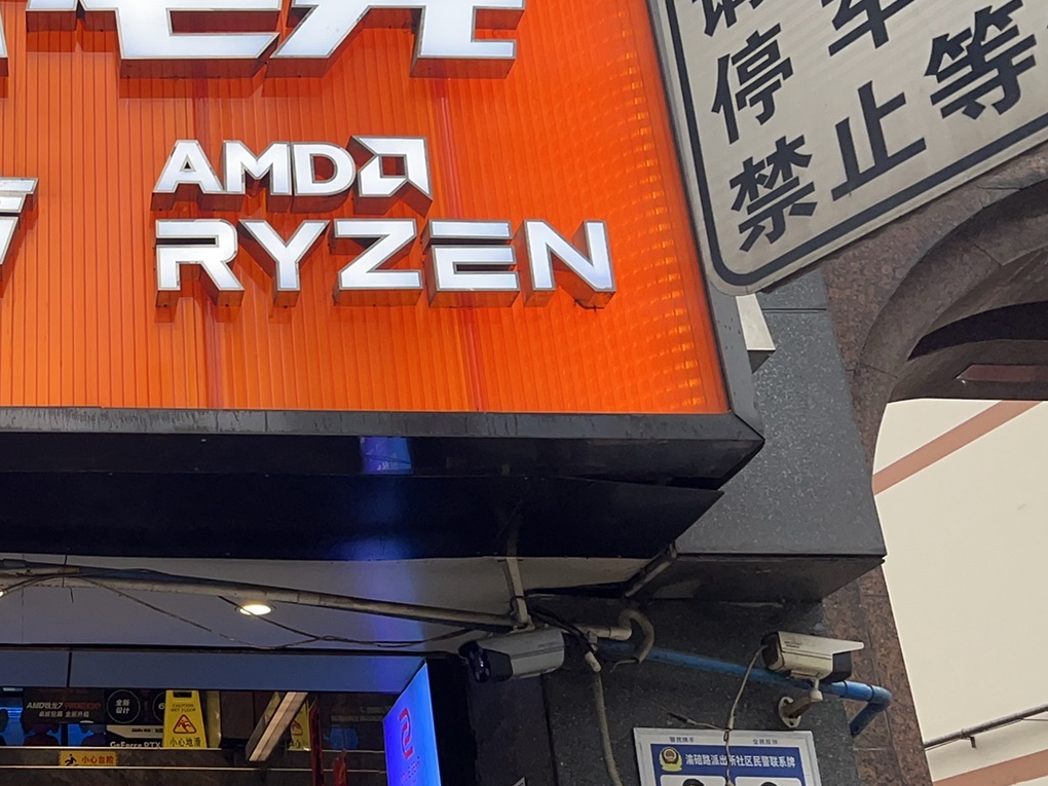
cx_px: 48
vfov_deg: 28.5
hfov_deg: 34.7
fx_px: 1544
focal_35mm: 51
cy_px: 352
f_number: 1.5
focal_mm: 5.7
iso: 125
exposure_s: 1/413
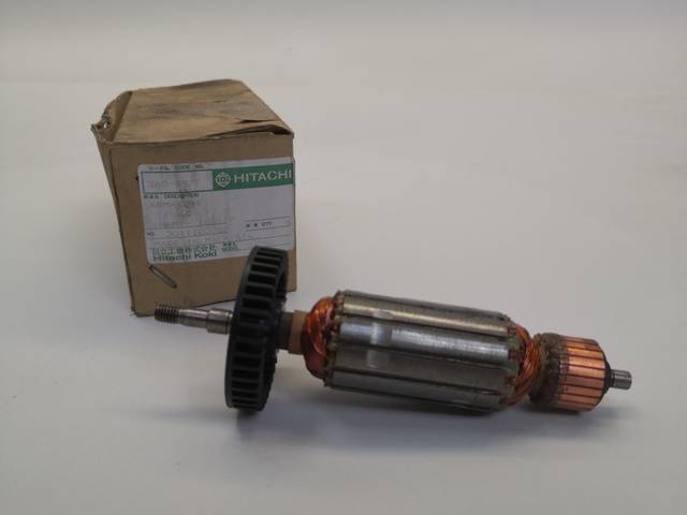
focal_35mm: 27
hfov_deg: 65.3
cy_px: 258
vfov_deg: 51.4
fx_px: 536
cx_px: 344
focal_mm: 3.95
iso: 50
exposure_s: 1/298
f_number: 1.6
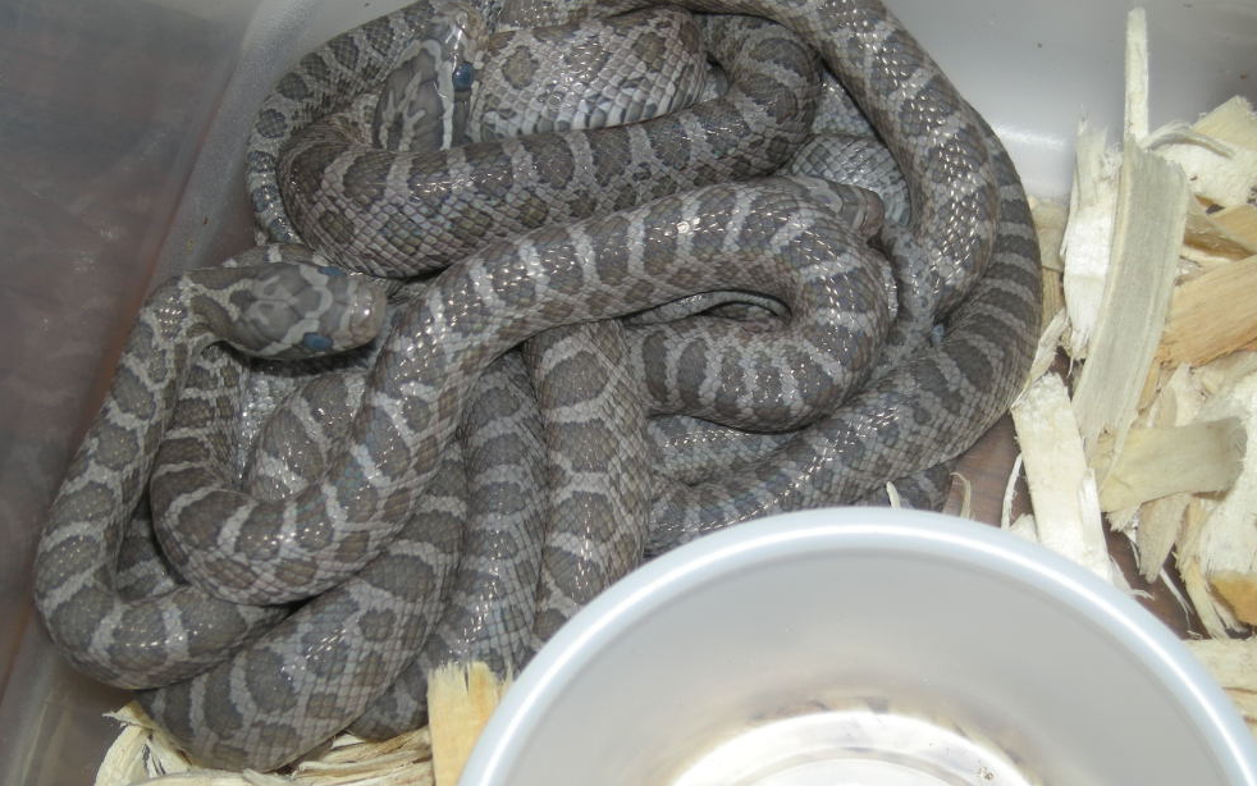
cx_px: 612
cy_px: 326
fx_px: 2878
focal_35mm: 84
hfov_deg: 24.6
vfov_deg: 15.5
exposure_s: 1/60
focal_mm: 12.3
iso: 50
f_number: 7.8
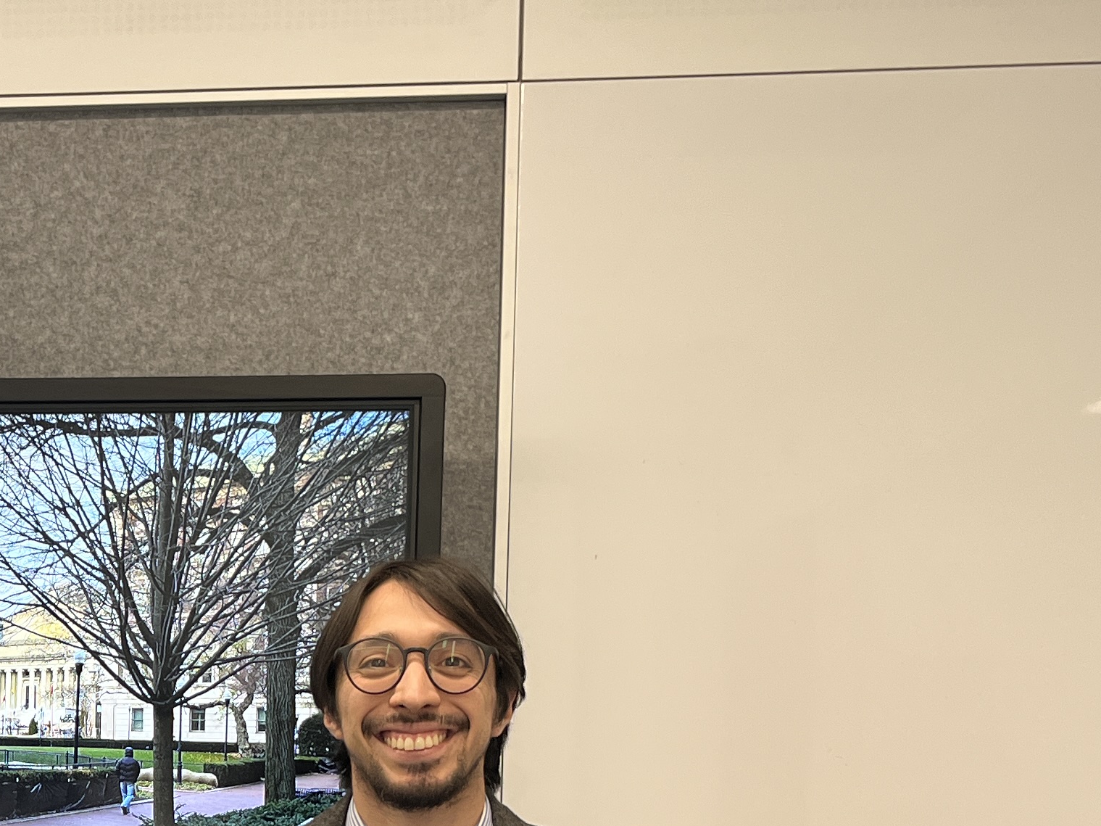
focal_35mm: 69
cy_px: 876
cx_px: 63
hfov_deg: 27.0
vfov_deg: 20.4
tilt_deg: -3.5
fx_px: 2194
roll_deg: -1.2
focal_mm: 5.1
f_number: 1.6
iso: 64
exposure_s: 1/60
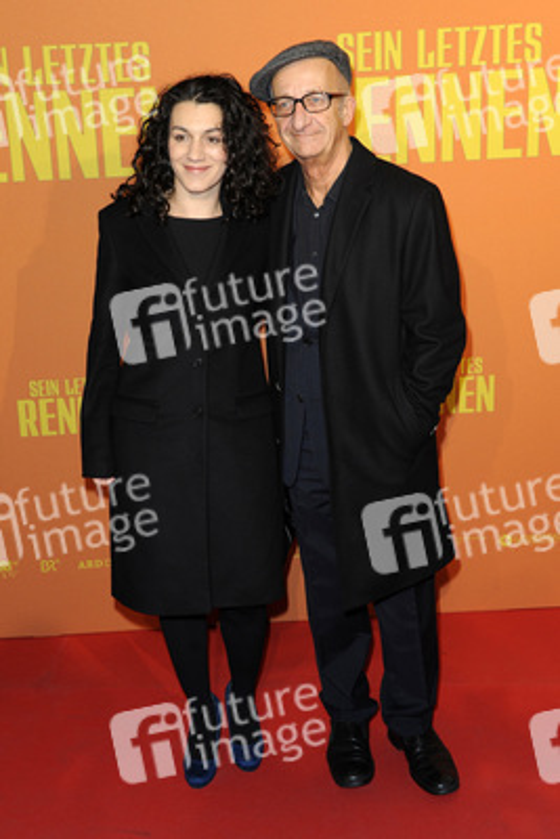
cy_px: 420
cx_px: 280
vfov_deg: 50.7
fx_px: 886
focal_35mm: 38
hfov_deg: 35.1
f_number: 5.6
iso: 800
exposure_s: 1/200
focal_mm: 38
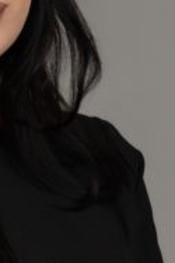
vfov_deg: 4.5
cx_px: -27
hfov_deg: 3.0
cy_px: 221
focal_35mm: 463
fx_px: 3382
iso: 125
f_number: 5.6
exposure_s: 1/160
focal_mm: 85
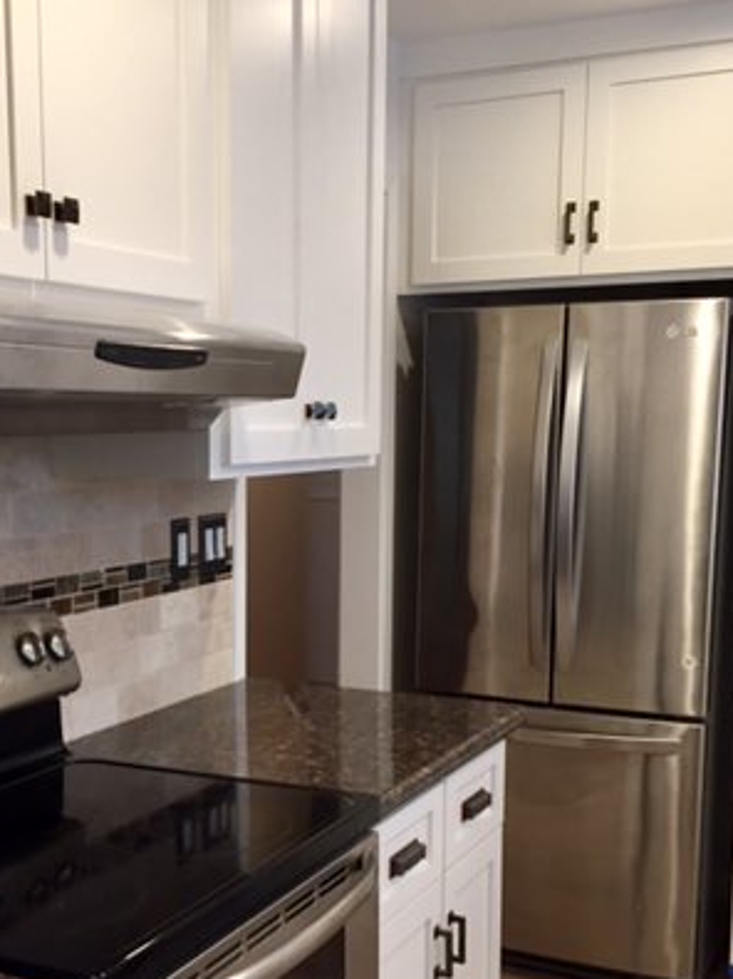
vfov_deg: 40.2
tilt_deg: -7.8
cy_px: 612
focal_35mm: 47
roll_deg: +0.6
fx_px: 1328
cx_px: 233
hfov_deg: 30.6
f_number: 2.2
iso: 50
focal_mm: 4.15
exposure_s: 1/30
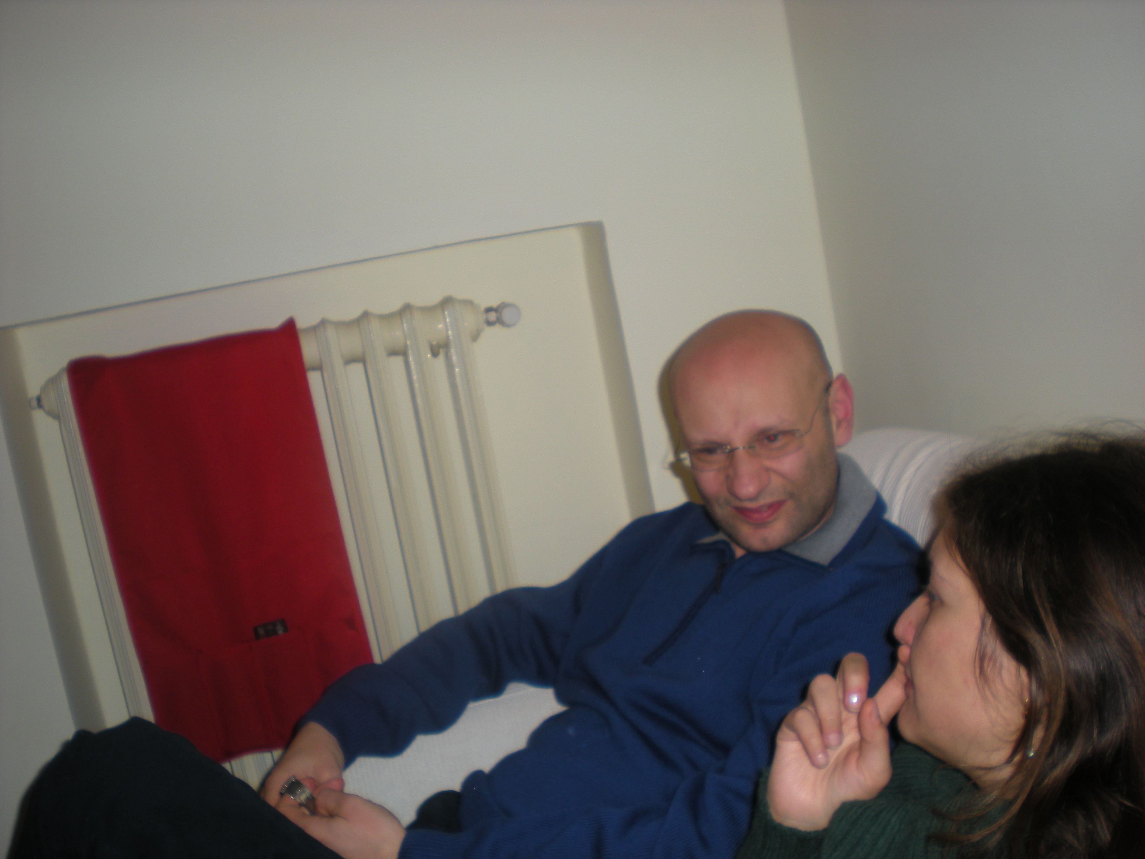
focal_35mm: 38
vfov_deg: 37.7
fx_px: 1257
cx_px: 572
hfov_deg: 49.0
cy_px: 430
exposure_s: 1/60
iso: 64
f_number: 3.1
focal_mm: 6.3
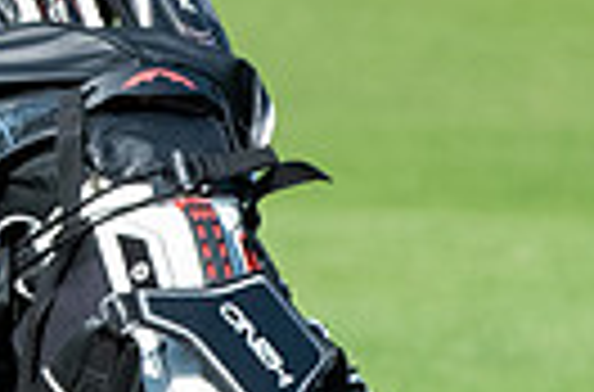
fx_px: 35760
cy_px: -522
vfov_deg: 0.6
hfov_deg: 1.0
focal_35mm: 2175
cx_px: -861
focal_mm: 270
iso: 2000
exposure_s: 1/2500
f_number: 6.3
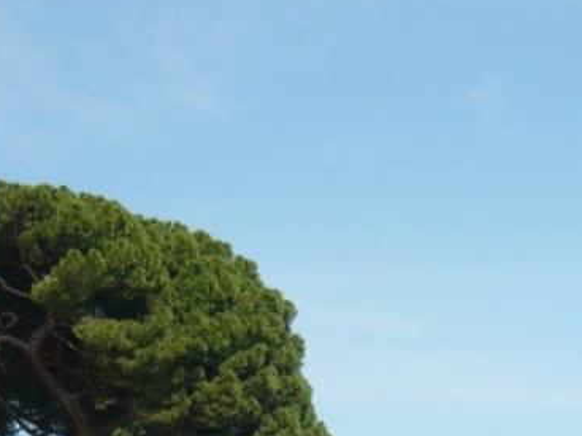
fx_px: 1815
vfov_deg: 12.9
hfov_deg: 18.0
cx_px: 476
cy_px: 671
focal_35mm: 108
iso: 100
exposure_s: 1/160
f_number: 8
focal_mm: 5.5
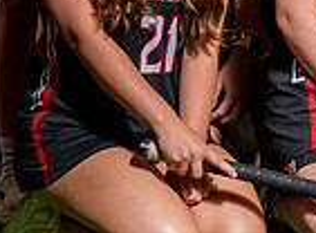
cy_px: -91
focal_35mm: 303
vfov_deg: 4.8
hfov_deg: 6.4
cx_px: 627
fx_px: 2750
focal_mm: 44
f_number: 6.3
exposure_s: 1/125
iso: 160
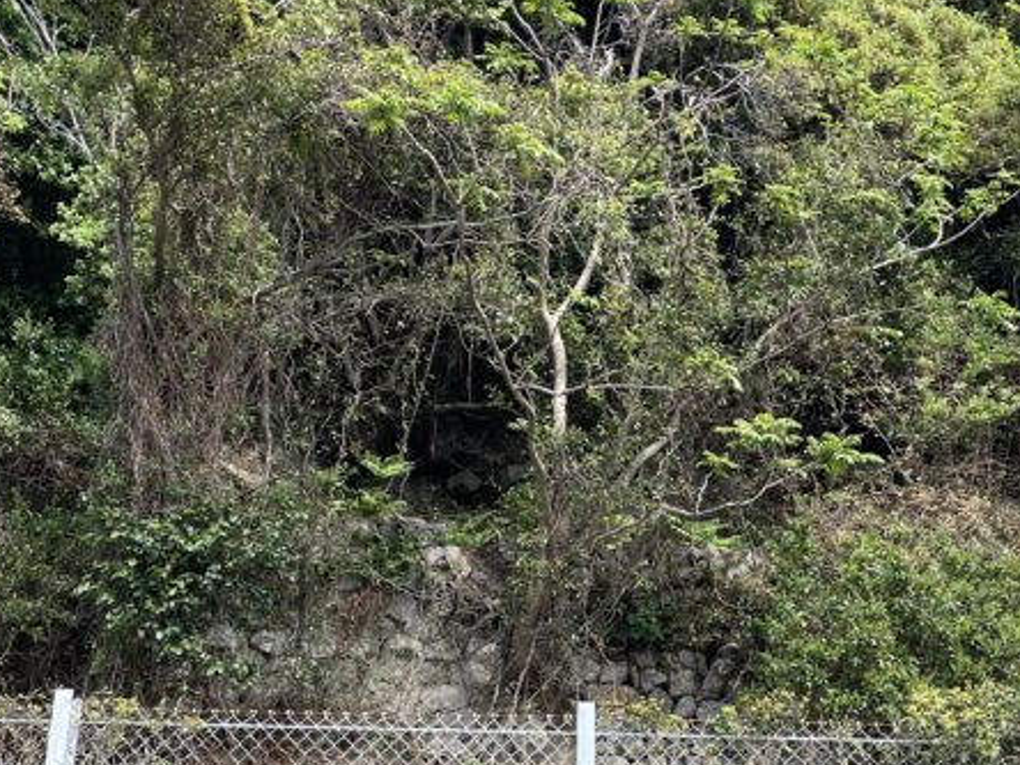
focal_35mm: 60
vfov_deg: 24.1
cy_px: 577
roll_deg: -0.1
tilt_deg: +22.9
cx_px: 595
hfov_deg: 32.1
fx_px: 1768
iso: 32
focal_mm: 4.2
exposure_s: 1/807
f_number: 1.6
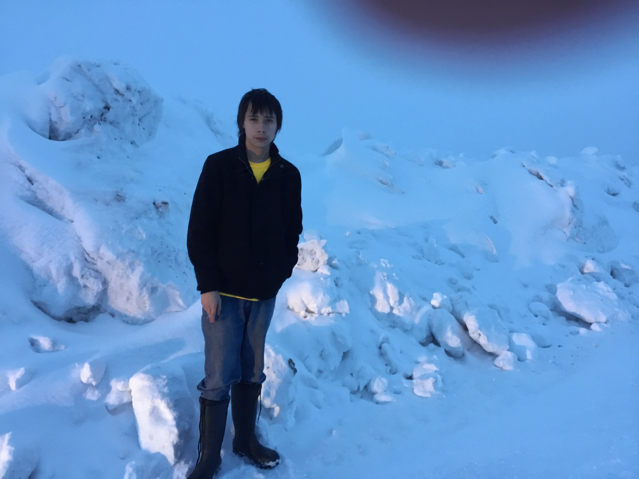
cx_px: 320
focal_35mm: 31
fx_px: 572
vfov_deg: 45.4
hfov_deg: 58.4
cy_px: 240
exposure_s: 1/30
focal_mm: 3.3
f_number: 2.4
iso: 50
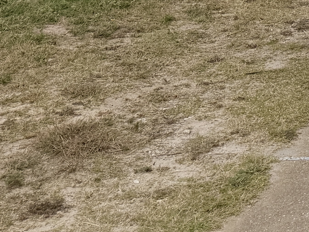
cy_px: -217
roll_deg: -0.7
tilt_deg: +2.1
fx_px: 911
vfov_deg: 12.8
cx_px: 634
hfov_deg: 15.2
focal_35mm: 102
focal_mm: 6.76
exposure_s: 1/4167
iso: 80
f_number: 1.78
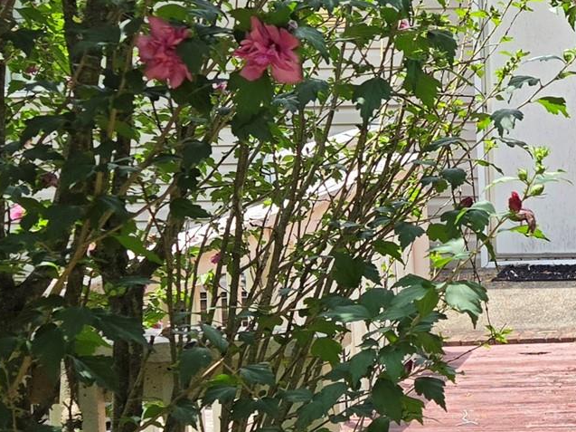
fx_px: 1231
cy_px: 143
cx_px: 713
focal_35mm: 74
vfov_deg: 19.8
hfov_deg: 23.7
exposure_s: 1/2000
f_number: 1.8
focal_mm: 5.4
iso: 80
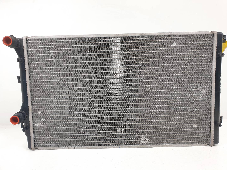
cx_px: 114
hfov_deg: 67.3
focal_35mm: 26
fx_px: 170
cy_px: 85
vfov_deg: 53.1
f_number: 2.4
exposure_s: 1/168
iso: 50
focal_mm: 4.3
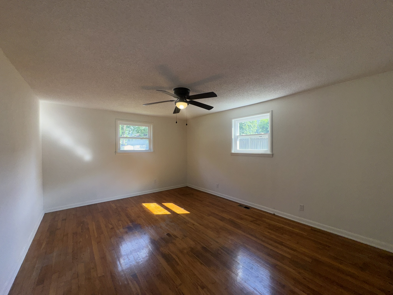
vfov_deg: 85.7
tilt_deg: -0.9
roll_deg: +0.3
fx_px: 159
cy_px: 148
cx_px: 196
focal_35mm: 14
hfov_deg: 102.1
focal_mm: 2.22
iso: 32
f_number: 2.2
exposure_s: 1/182
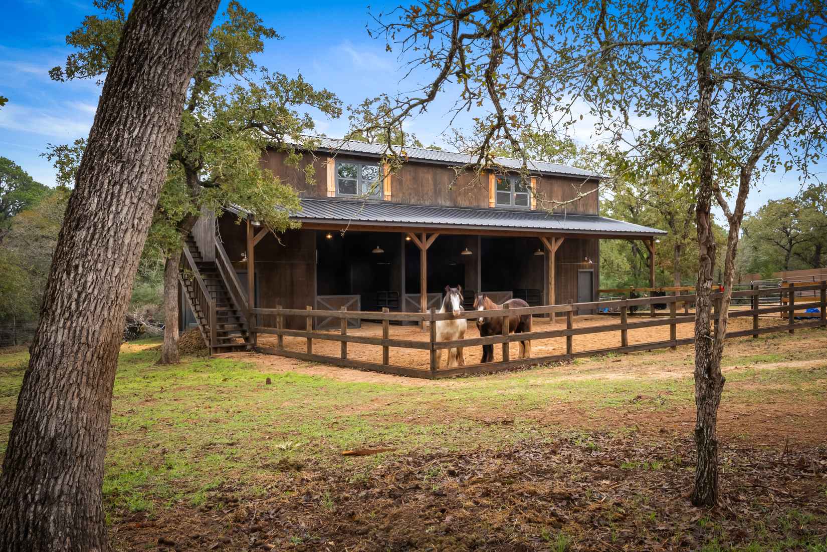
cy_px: 276
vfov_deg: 43.1
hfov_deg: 61.2
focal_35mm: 30
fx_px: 699
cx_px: 414
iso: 200
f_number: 20
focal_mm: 30.4
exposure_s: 1/1.67
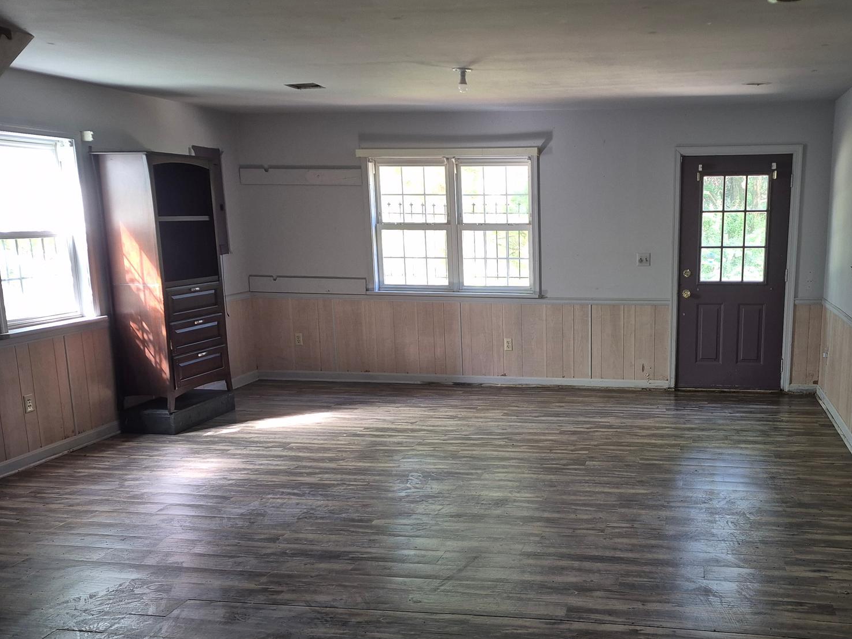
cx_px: 583
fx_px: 788
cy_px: 376
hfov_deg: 55.4
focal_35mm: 32
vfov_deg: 44.0
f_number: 1.8
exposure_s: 1/24
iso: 160
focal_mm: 5.4
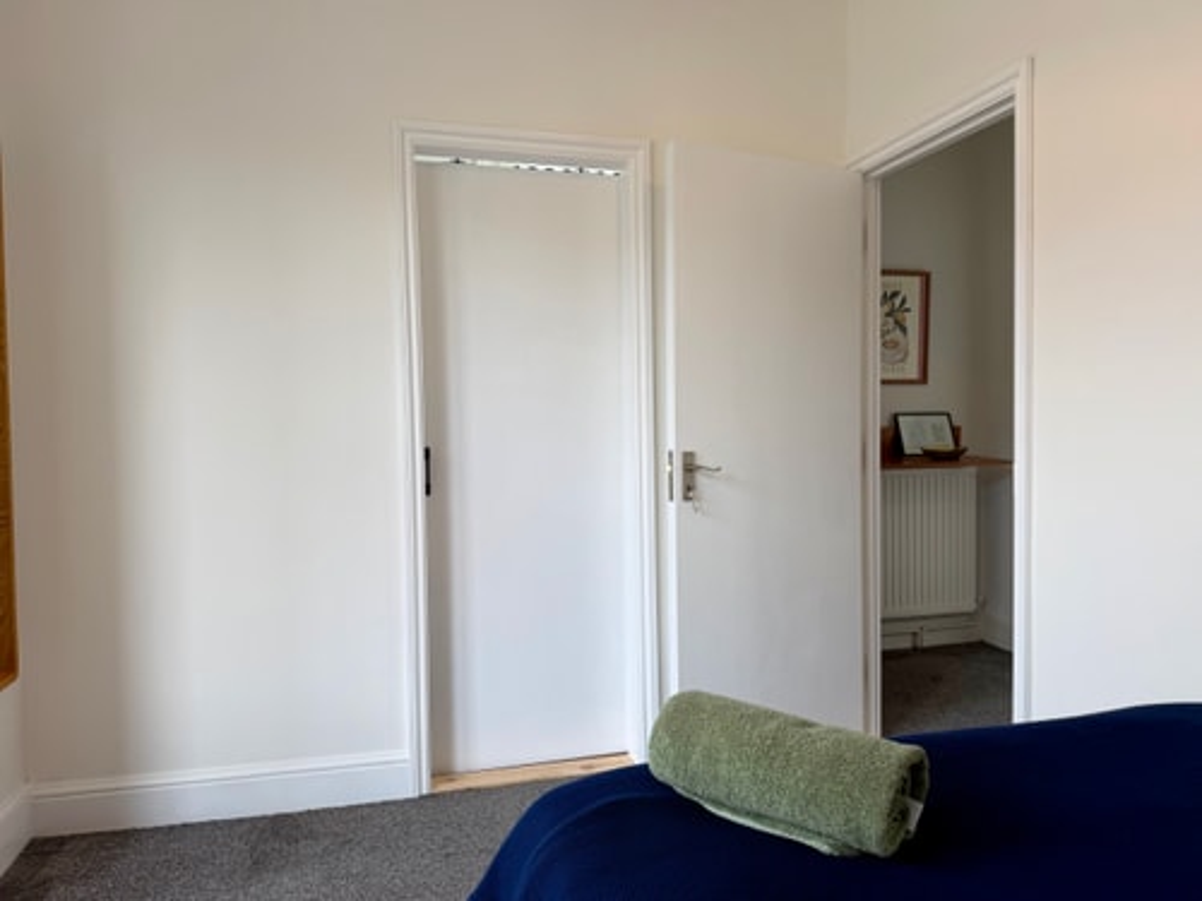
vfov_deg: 56.8
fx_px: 833
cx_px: 601
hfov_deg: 71.6
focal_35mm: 24
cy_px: 450
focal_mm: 6.76
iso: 50
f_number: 1.78
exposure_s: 1/133
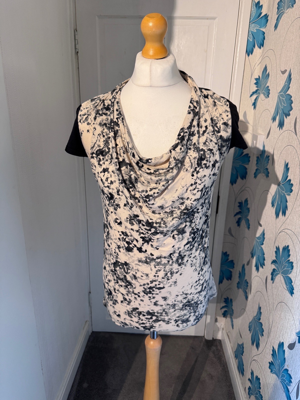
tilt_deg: -18.8
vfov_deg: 71.6
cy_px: 200
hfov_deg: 56.8
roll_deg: -1.0
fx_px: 277
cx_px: 150
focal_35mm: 24
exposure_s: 1/60
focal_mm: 6.76
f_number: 1.78
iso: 250
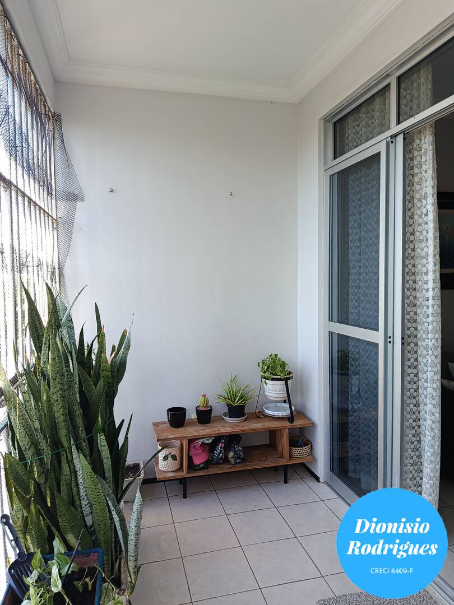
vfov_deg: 71.6
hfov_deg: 56.8
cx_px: 227
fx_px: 420
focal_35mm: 24
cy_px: 302
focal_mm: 5.24
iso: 200
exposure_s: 1/120
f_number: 1.7
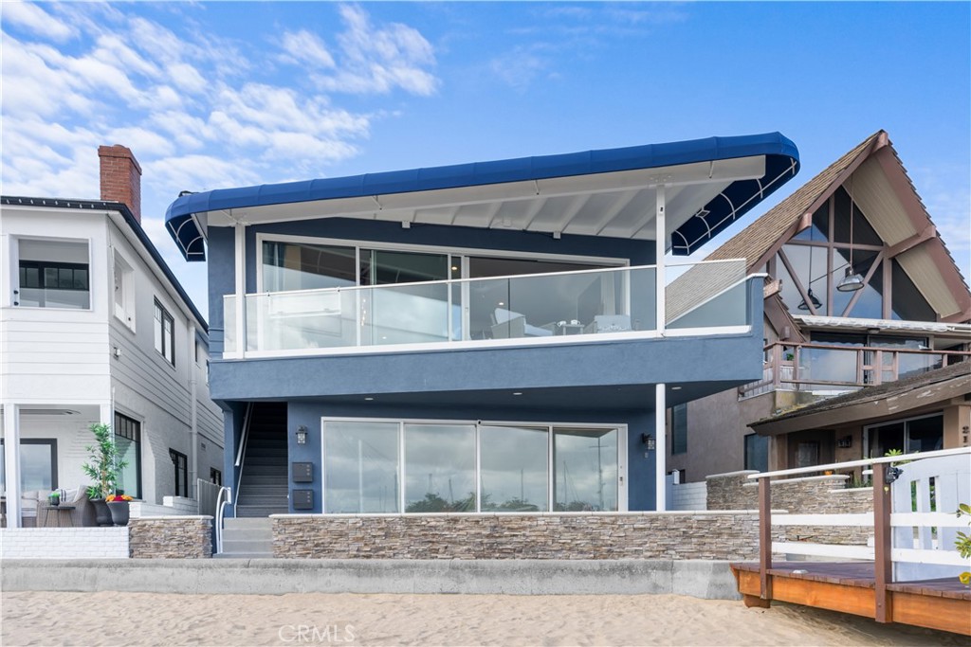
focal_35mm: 24
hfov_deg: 73.7
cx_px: 486
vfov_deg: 53.1
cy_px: 324
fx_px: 647
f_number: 7.1
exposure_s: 1/250
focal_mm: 24
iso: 100
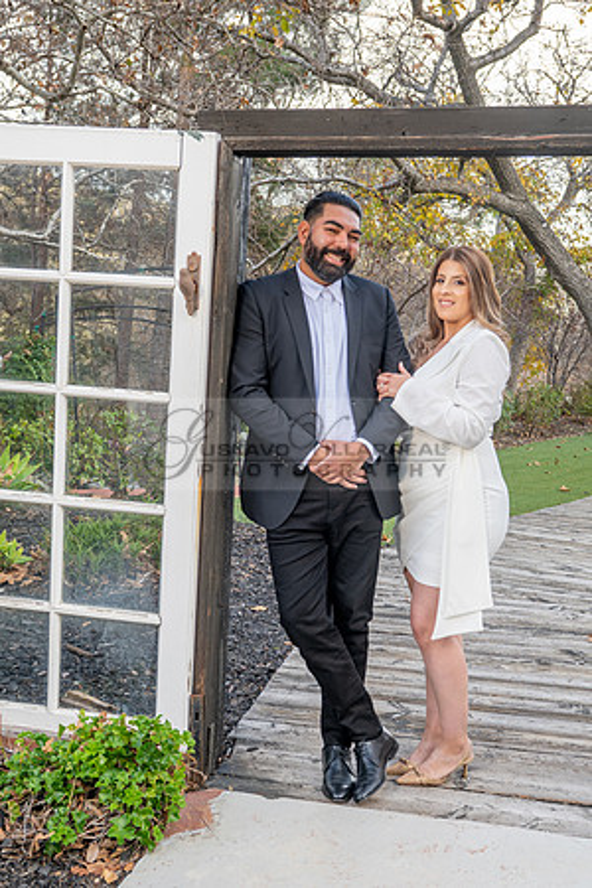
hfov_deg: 30.0
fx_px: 1105
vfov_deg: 43.8
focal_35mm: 45
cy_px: 442
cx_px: 334
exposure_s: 1/125
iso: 200
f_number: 5.6
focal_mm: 27
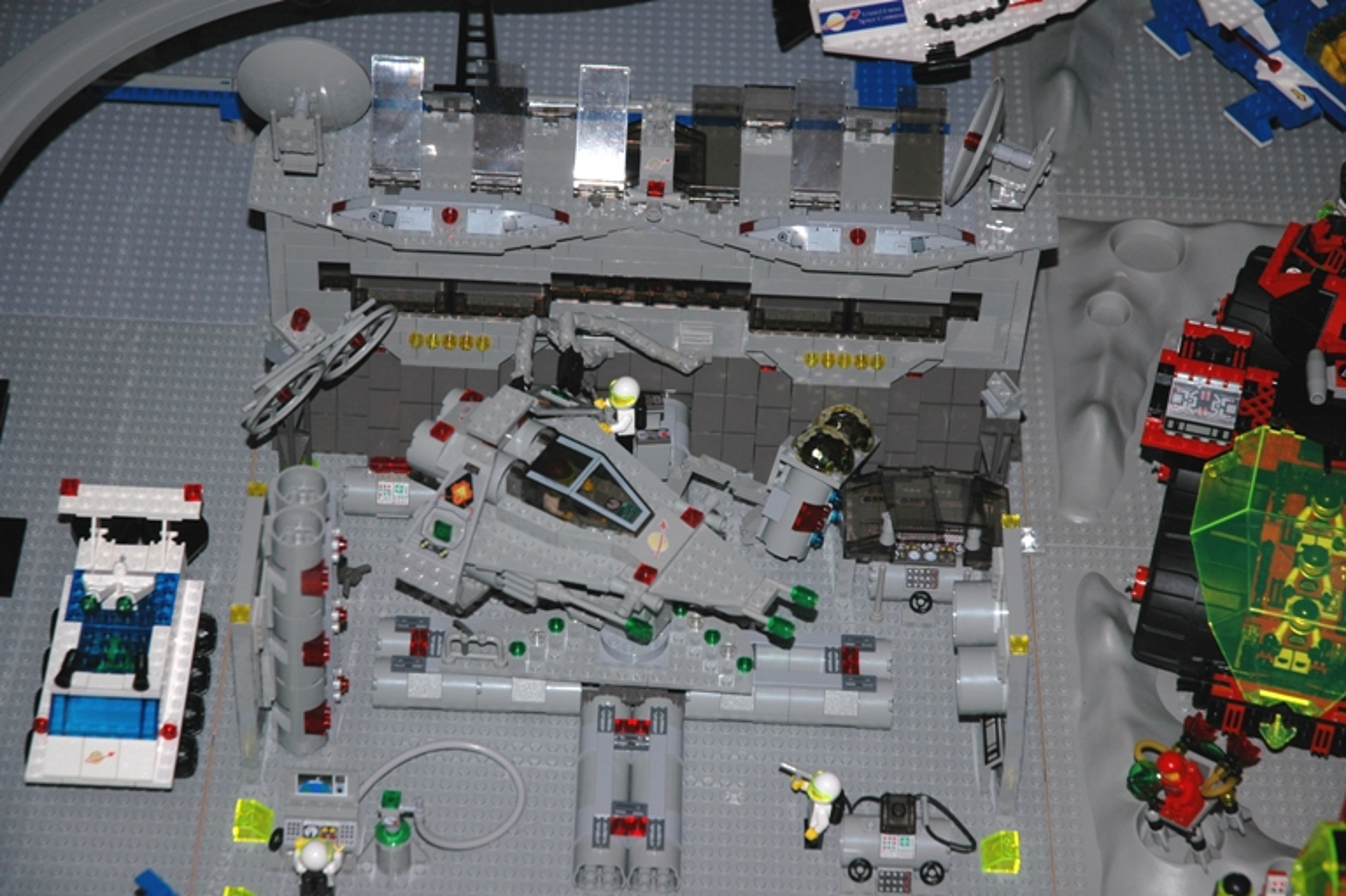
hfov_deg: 21.9
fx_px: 3475
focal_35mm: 93
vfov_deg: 14.7
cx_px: 673
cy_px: 448
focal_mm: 62
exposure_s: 1/60
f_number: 4.5
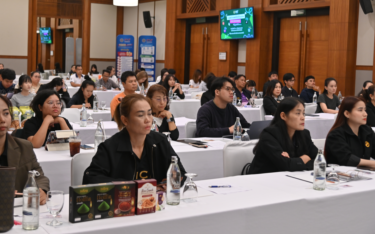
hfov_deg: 39.4
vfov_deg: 25.3
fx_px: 521
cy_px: 94
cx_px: 149
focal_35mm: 51
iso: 800
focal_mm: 40
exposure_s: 1/60
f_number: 4
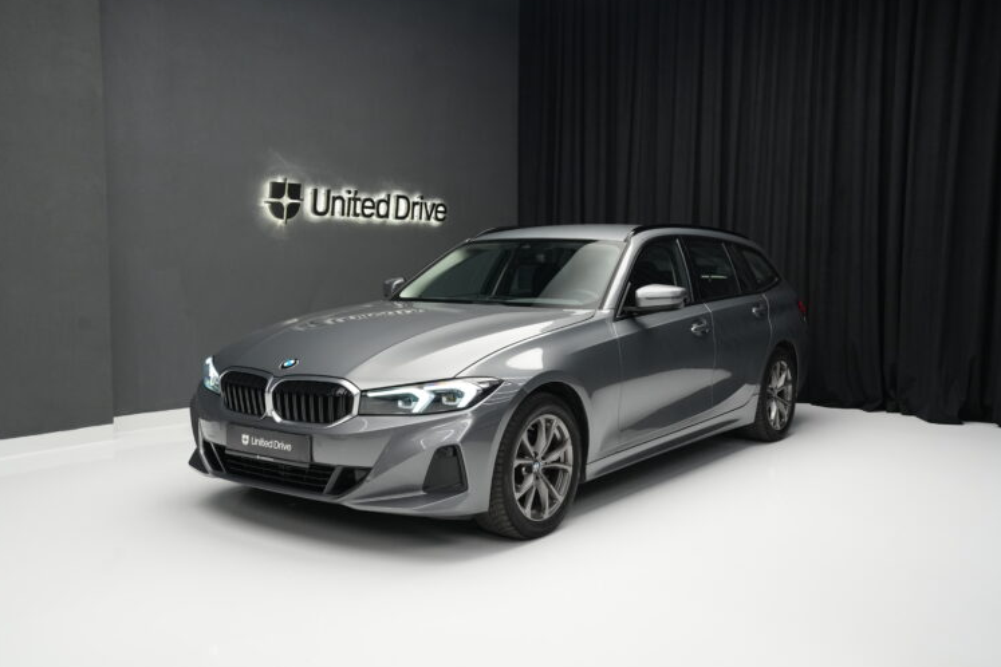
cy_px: 334
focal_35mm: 36
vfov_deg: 36.9
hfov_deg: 53.1
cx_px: 498
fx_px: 1001
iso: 2000
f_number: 6.3
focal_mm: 35
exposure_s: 1/40
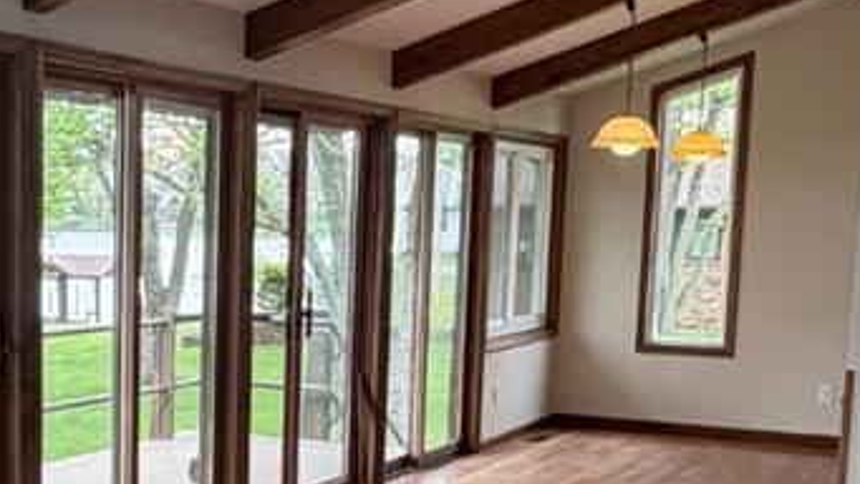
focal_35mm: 67
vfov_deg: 17.7
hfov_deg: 30.6
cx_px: 163
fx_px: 1528
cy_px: 447
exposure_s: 1/121
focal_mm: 2.22
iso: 125
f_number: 2.2
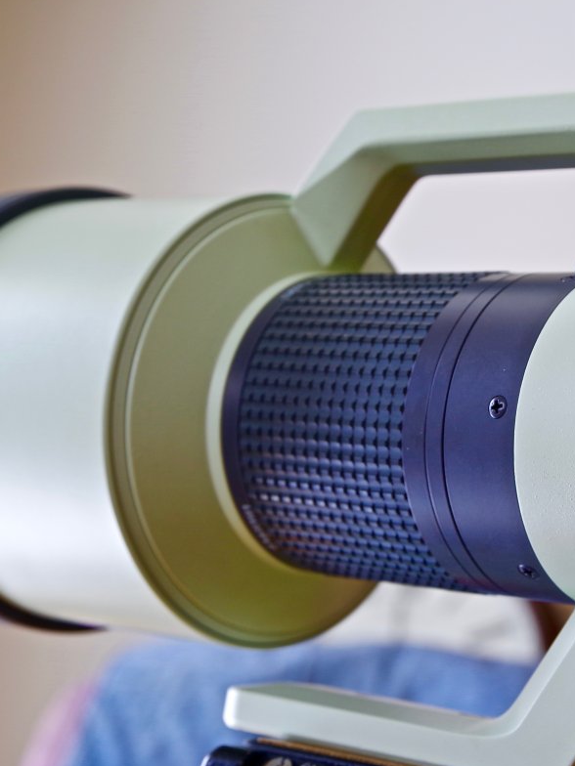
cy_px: 429
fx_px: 2126
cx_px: 472
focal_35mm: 96
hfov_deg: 15.3
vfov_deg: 20.4
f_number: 8
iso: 200
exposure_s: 1/15
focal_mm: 58
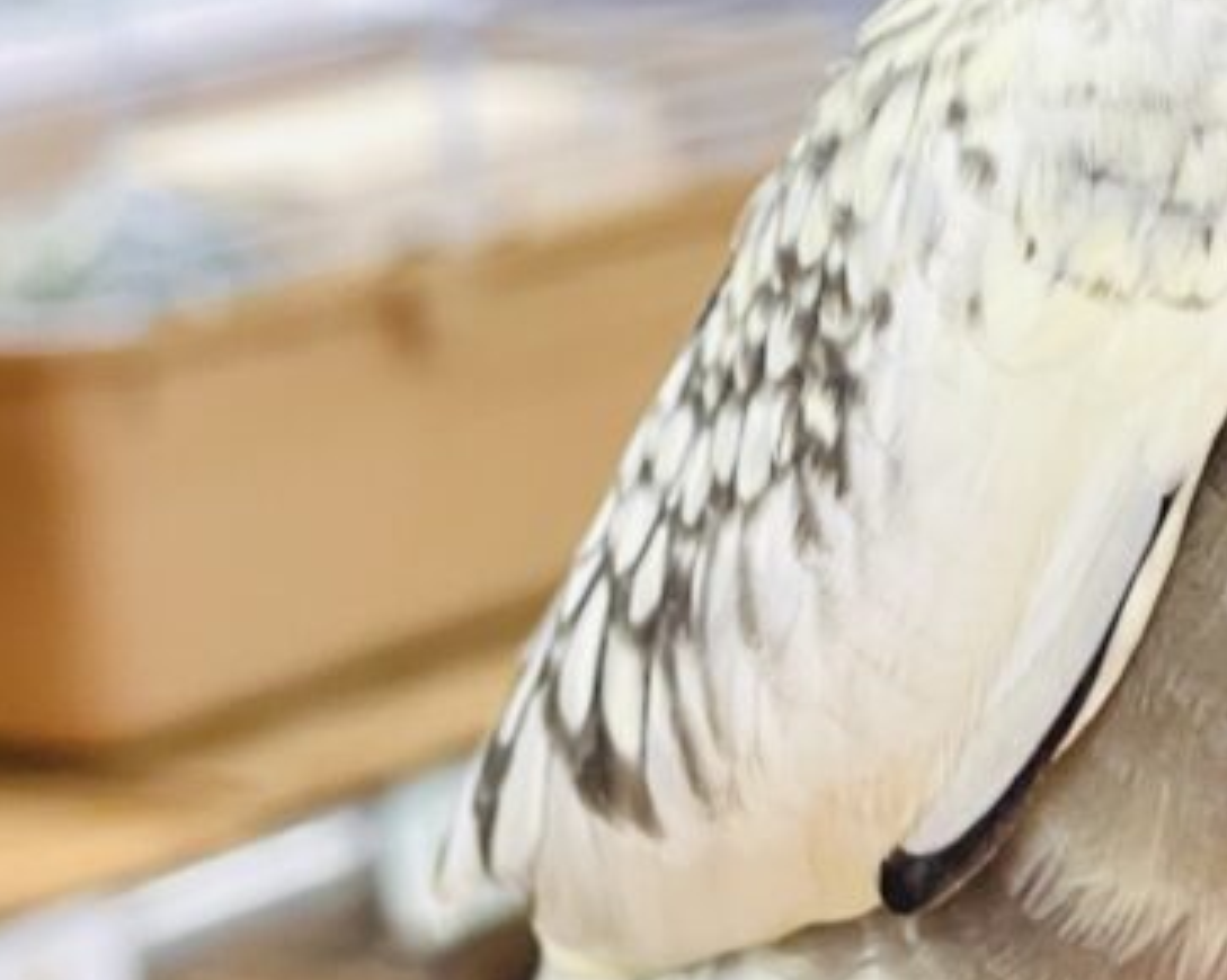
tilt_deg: -6.3
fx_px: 6098
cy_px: 142
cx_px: 1582
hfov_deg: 11.2
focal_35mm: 168
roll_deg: +1.3
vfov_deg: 9.2
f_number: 2
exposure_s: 1/100
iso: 125
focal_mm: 6
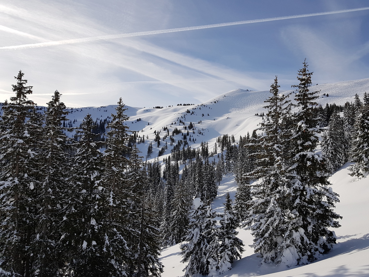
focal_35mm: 26
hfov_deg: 67.3
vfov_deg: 53.1
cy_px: 138
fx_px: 277
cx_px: 184
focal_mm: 4.2
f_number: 1.7
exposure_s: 1/3968
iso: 50
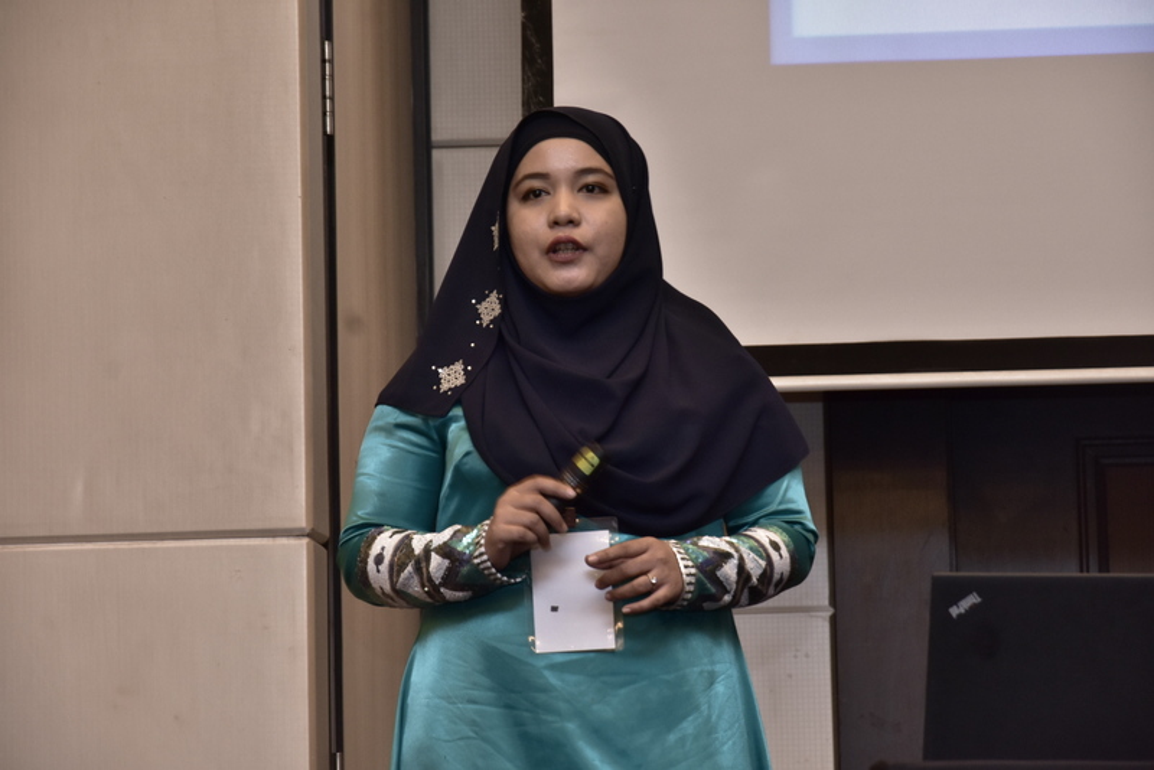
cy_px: 385
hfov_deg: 13.0
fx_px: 5050
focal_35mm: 158
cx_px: 577
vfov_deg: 8.7
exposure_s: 1/50
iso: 1000
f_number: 6.3
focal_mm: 105
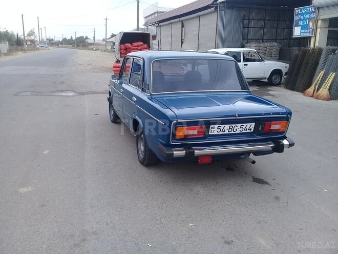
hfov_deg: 58.4
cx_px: 169
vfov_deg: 45.4
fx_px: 303
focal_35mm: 31
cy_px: 127
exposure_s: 1/344
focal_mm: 3.3
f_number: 2.2
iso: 50
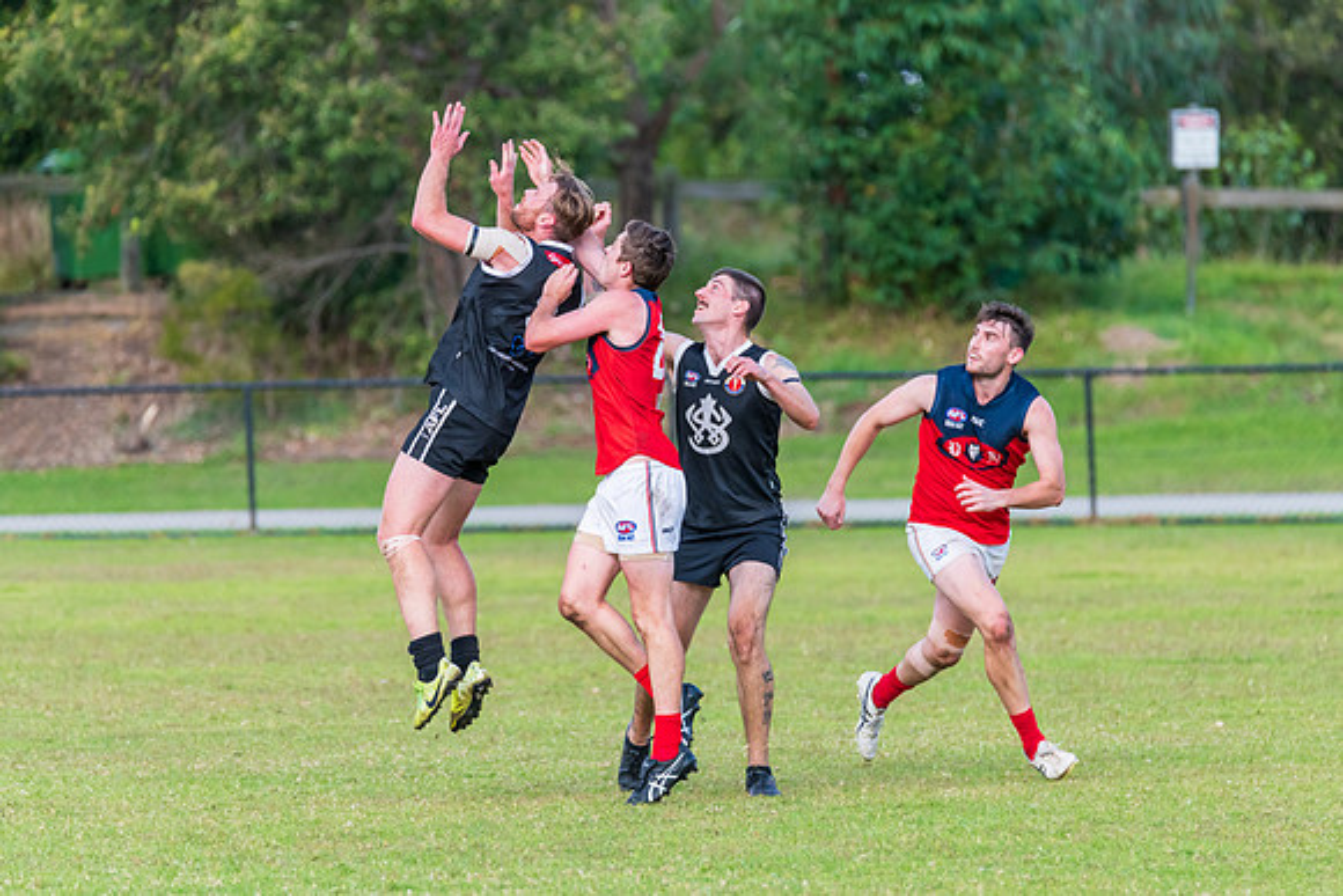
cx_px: 715
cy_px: 447
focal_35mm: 447
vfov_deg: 3.1
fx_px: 16685
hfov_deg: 4.6
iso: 800
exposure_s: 1/1250
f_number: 6
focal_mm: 420
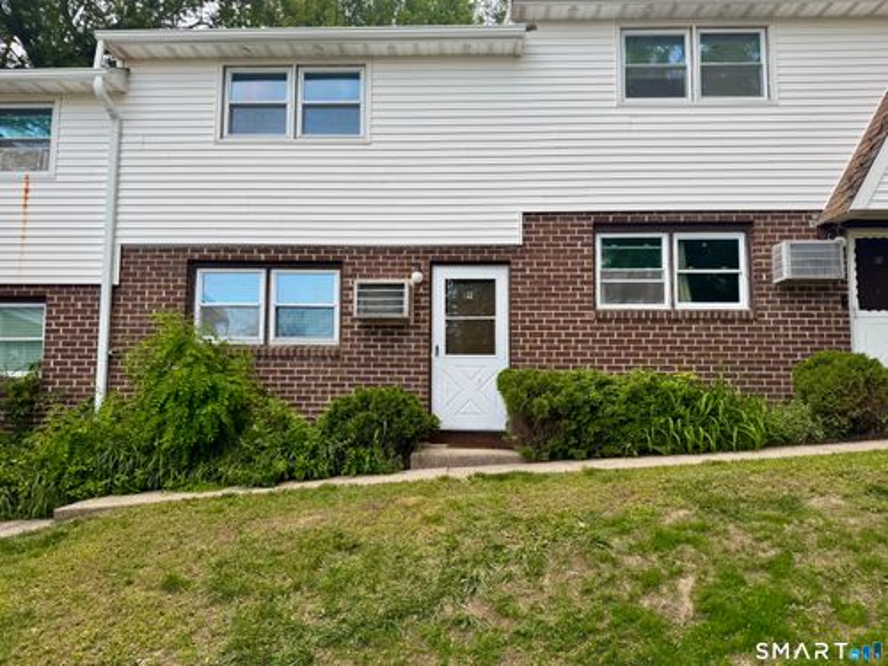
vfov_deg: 56.8
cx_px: 444
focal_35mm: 24
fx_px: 616
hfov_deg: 71.6
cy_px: 333
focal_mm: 6.76
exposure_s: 1/314
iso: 80
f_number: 1.78
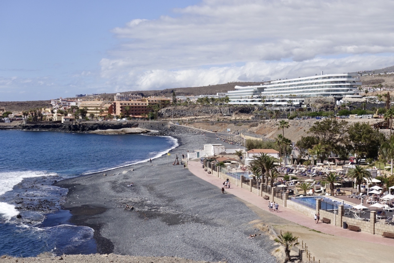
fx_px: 569
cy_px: 132
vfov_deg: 26.0
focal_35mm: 52
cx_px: 197
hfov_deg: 38.2
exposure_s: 1/125
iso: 125
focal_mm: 18.89
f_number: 5.6
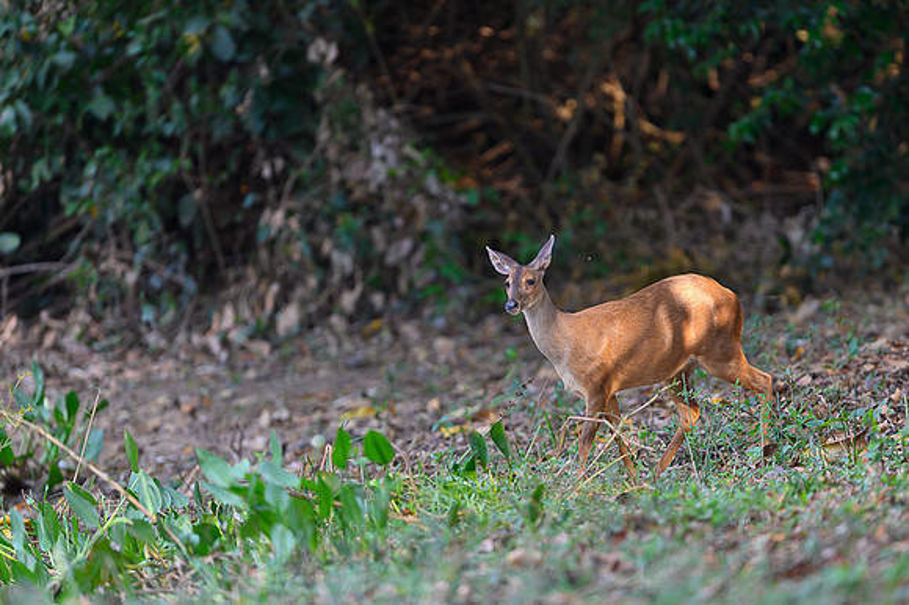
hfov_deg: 3.6
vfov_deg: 2.4
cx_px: 490
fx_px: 14556
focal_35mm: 577
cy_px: 348
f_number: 4
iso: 800
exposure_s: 1/320
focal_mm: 500
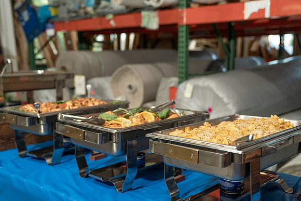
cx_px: 148
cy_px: 99
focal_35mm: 43
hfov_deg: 45.2
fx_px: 362
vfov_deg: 31.0
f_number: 2.8
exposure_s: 1/200
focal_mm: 42
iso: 400
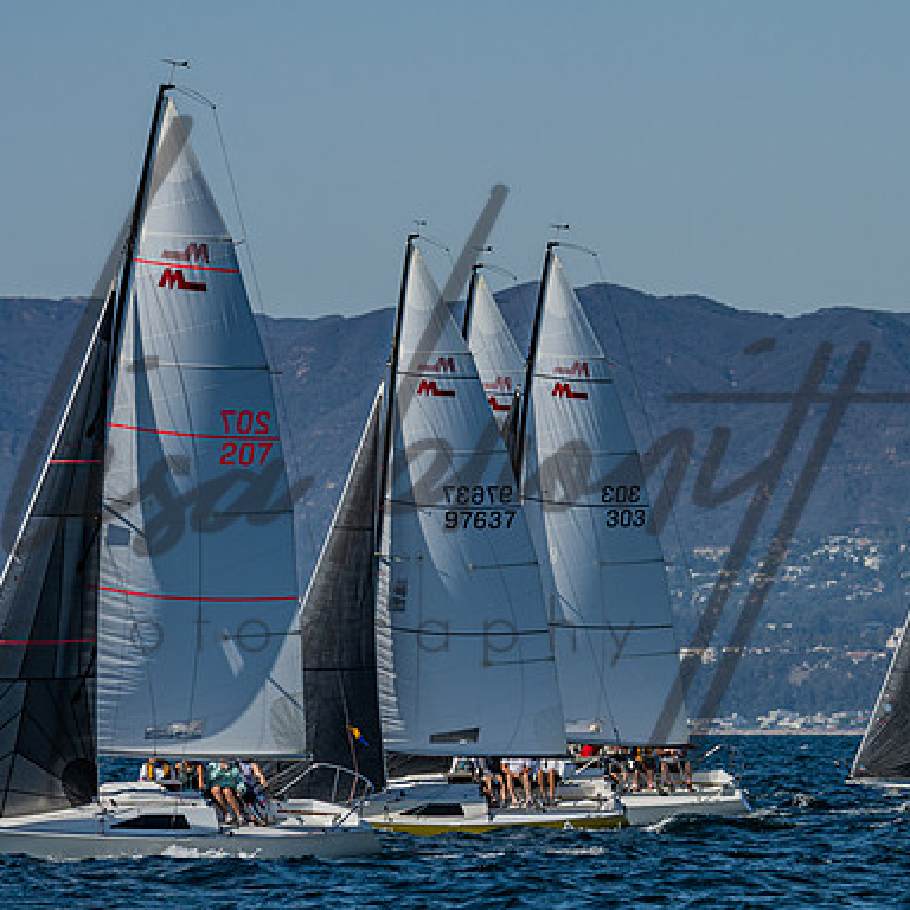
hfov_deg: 4.2
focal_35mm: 422
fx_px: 12551
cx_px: 567
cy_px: 361
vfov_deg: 4.2
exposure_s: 1/1000
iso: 100
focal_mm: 220
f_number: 5.3
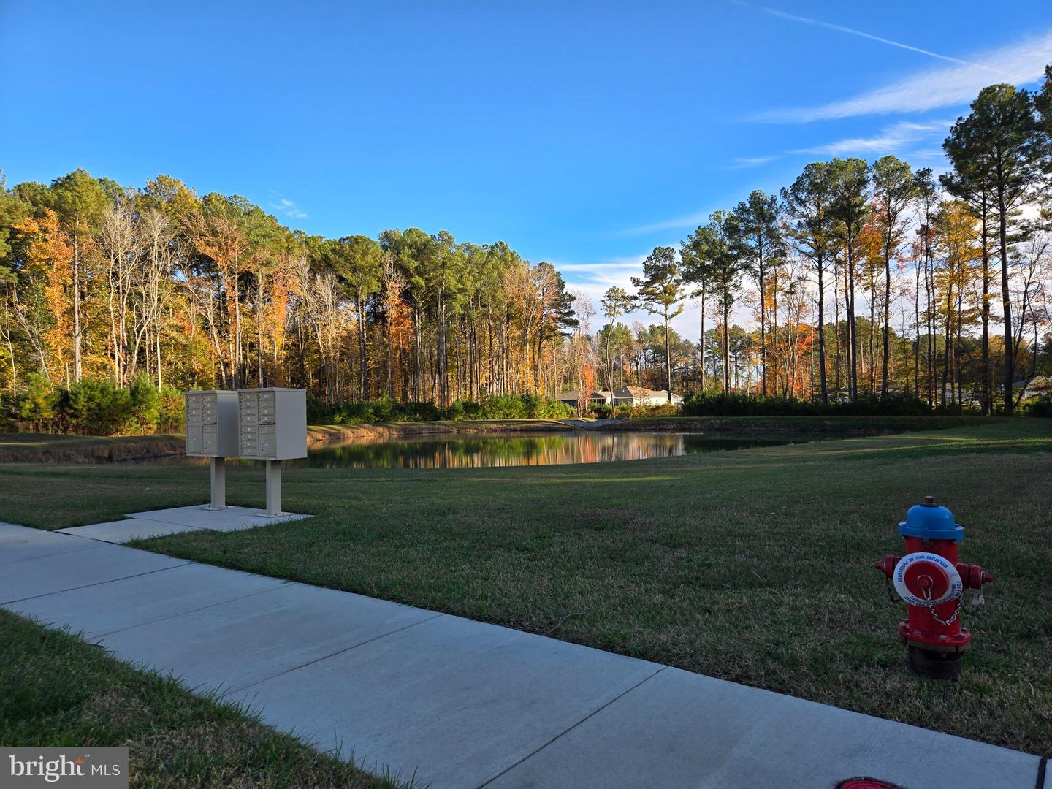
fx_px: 699
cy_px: 394
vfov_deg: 58.9
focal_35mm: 23
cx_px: 526
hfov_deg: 73.9
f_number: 1.8
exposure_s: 1/598
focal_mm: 5.4
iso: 25
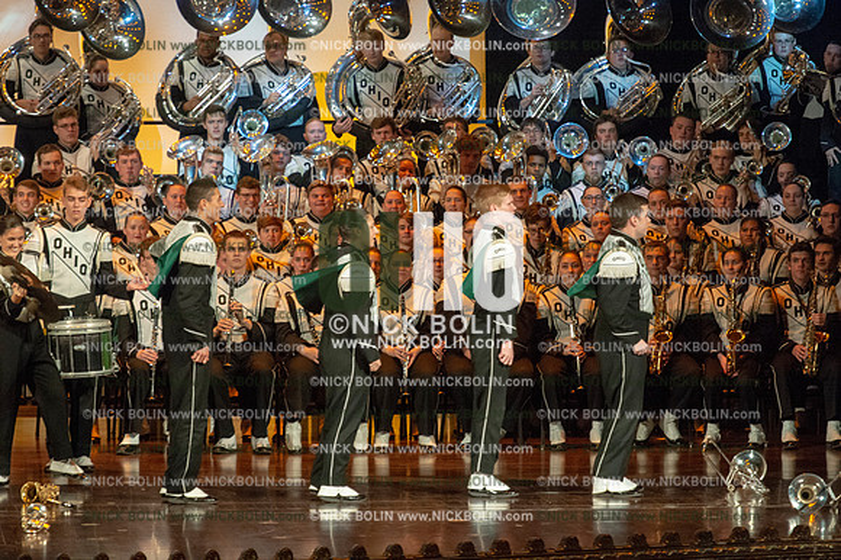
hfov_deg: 9.0
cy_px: 280
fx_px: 5370
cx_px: 420
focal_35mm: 230
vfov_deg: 6.0
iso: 8000
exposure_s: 1/320
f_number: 5.6
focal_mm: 230
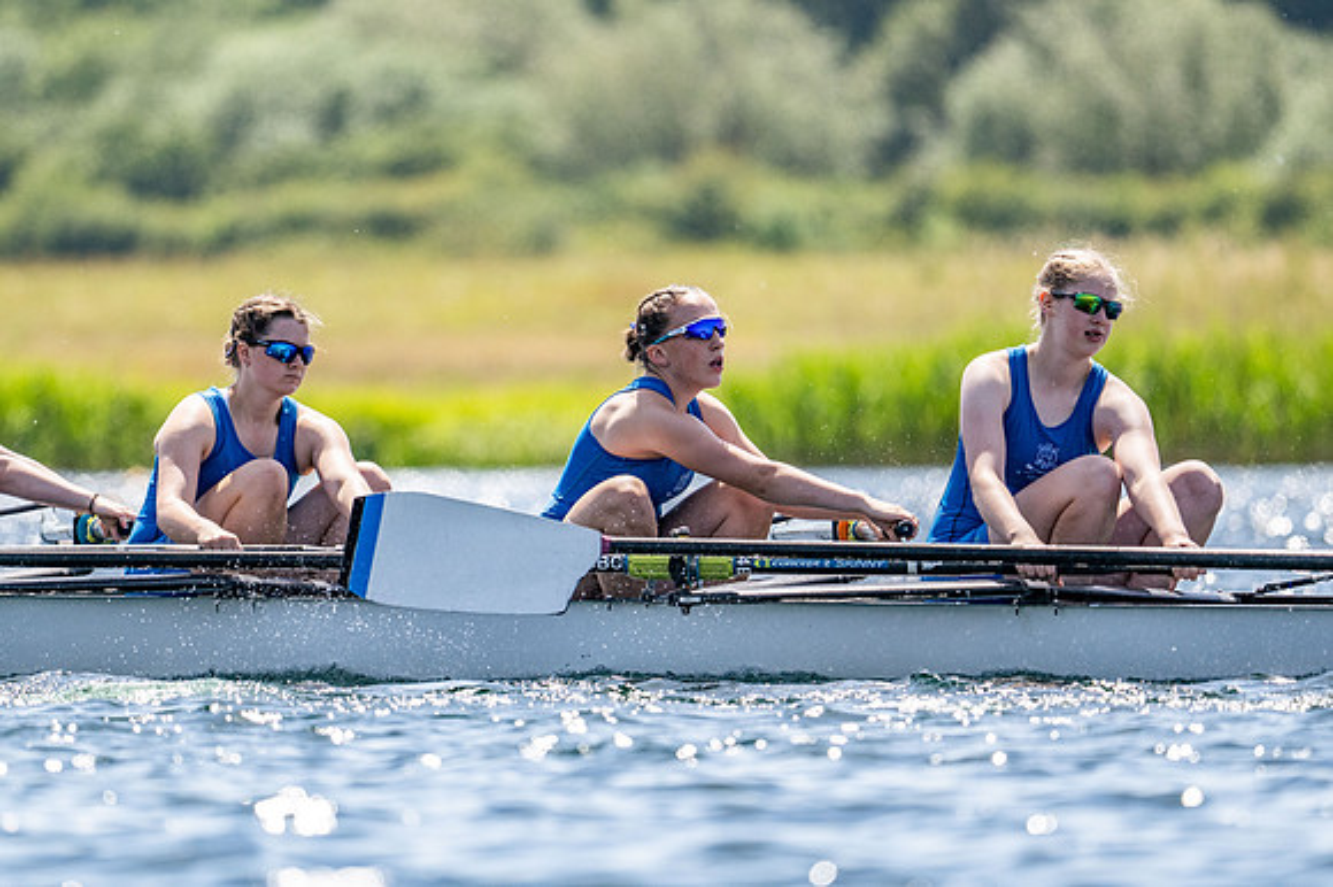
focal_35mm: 600
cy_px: 444
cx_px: 666
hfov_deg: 3.4
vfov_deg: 2.3
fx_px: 22203
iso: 250
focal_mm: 400
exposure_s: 1/2500
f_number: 4.5
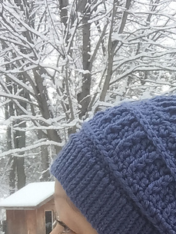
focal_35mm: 65
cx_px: 144
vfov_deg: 28.3
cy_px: 222
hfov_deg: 22.3
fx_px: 440
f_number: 2.2
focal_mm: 2.65
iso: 32
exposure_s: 1/144
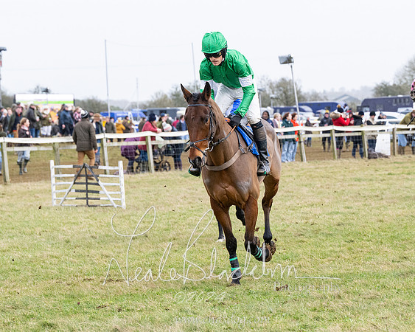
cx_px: 247
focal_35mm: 155
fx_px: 1902
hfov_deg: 12.5
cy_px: 174
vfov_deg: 10.0
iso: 800
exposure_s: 1/1250
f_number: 4
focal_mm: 86
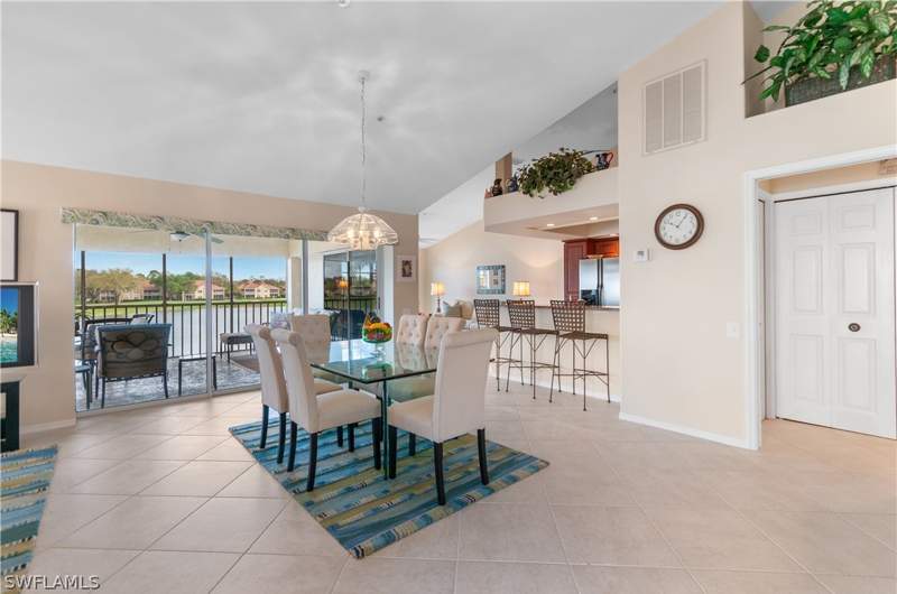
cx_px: 448
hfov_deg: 100.5
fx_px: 373
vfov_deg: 77.1
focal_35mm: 15
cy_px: 297
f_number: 5.6
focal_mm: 10
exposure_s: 1/8
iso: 200
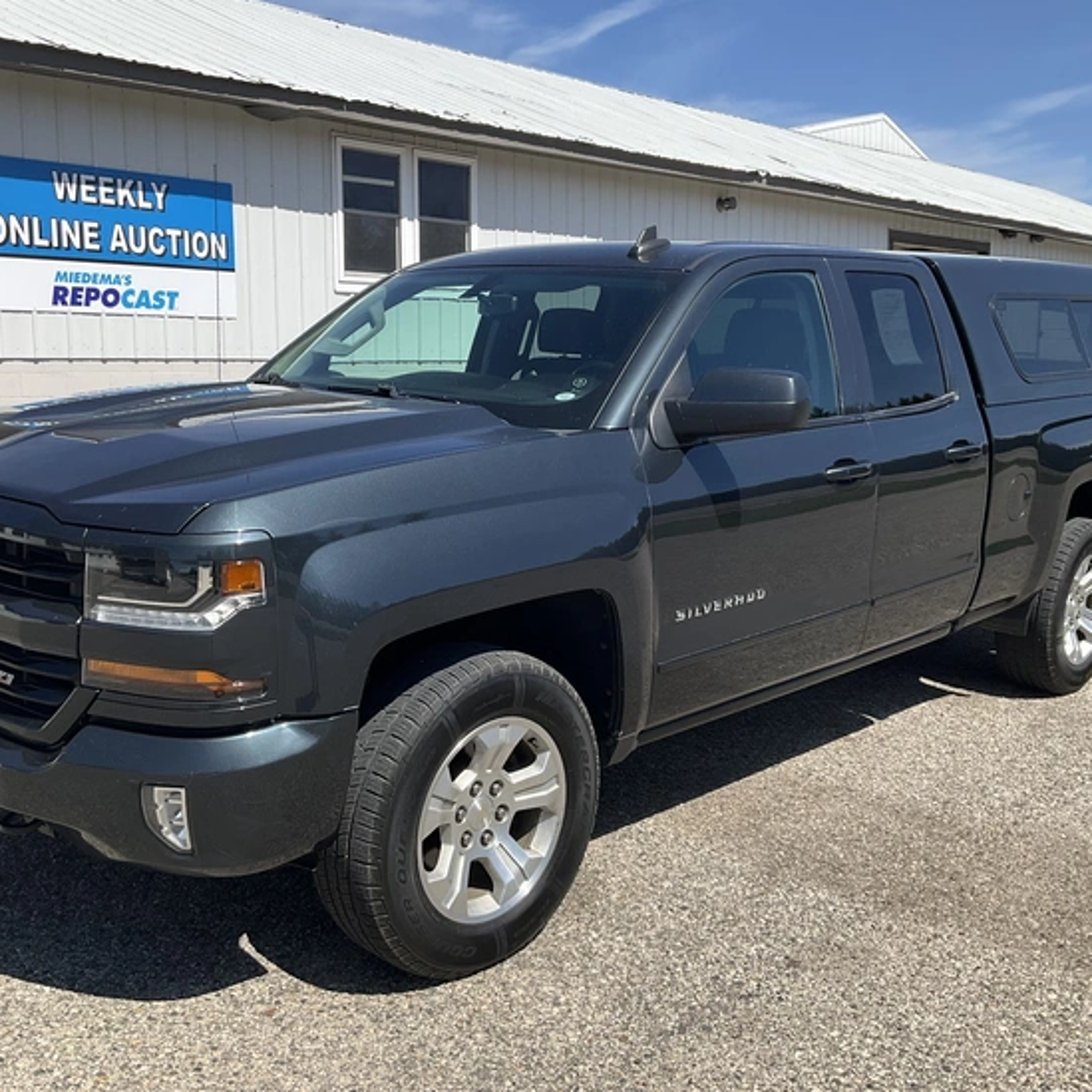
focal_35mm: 35
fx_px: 1249
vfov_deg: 47.2
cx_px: 489
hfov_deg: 47.1
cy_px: 534
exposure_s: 1/2058
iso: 25
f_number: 1.8
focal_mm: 3
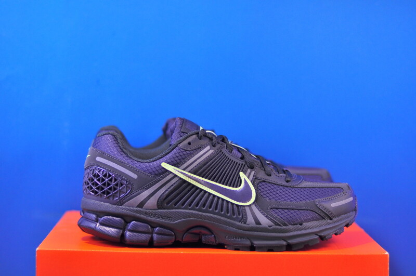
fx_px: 865
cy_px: 138
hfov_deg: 27.0
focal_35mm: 75
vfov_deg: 18.1
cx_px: 208
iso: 250
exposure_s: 1/320
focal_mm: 50
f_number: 2
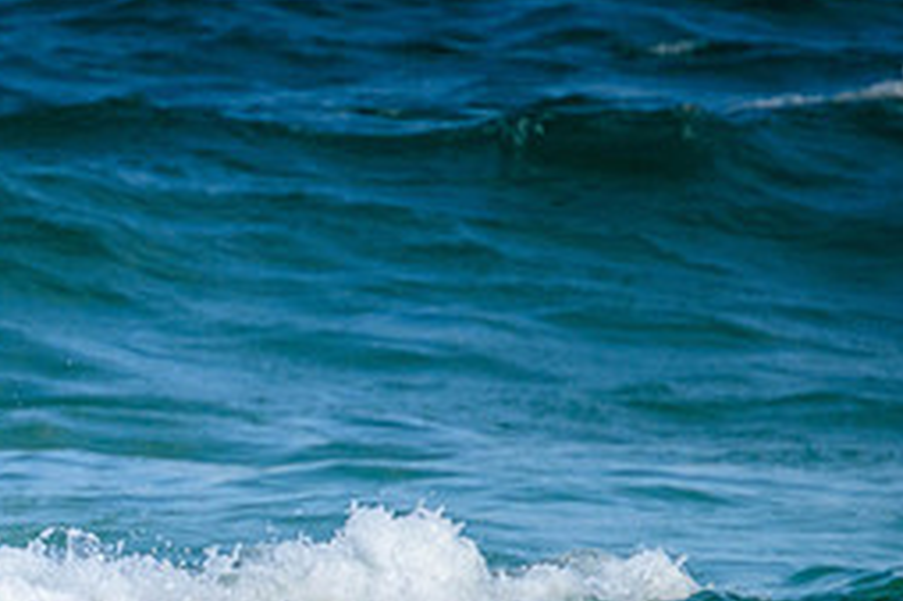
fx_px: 45796
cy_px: 667
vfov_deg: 0.8
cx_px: 11
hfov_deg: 1.1
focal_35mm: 1827
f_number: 11
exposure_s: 1/2000
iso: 1250
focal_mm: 800
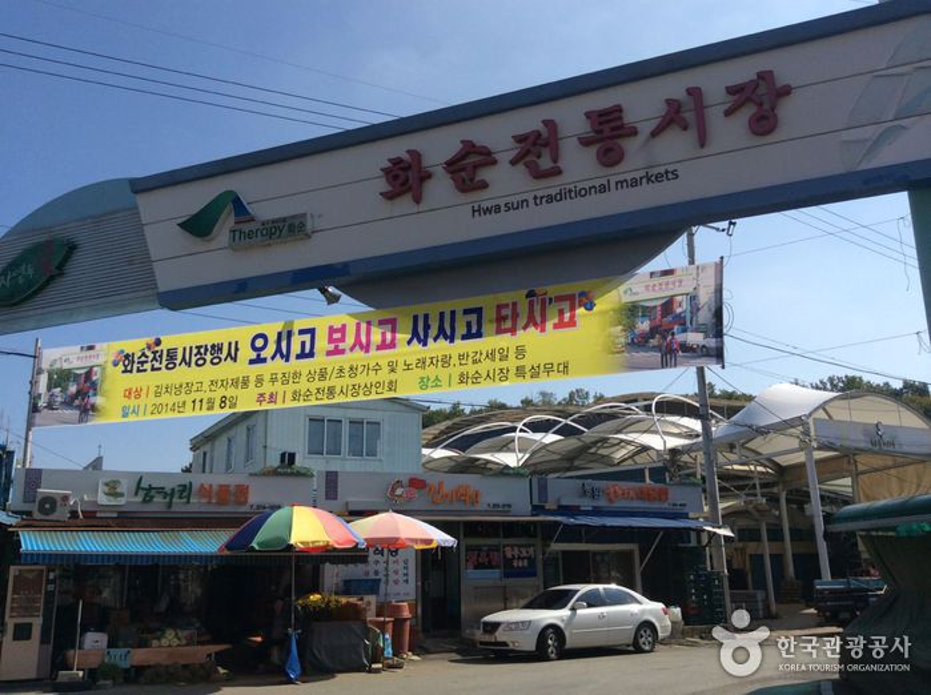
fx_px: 886
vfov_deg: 42.8
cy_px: 348
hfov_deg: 55.4
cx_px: 466
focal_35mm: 33
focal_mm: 3.3
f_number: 2.4
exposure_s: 1/1845
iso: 32
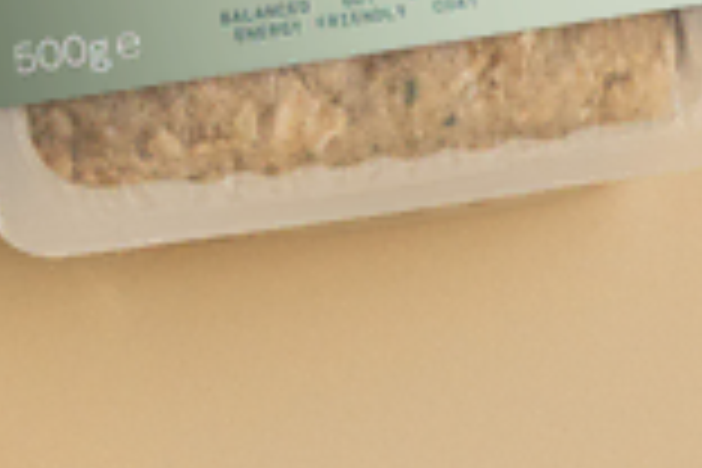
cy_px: -189
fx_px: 6551
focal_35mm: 336
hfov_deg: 6.1
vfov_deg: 4.1
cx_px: 261
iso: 320
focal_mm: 56
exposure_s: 1/125
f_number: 6.4
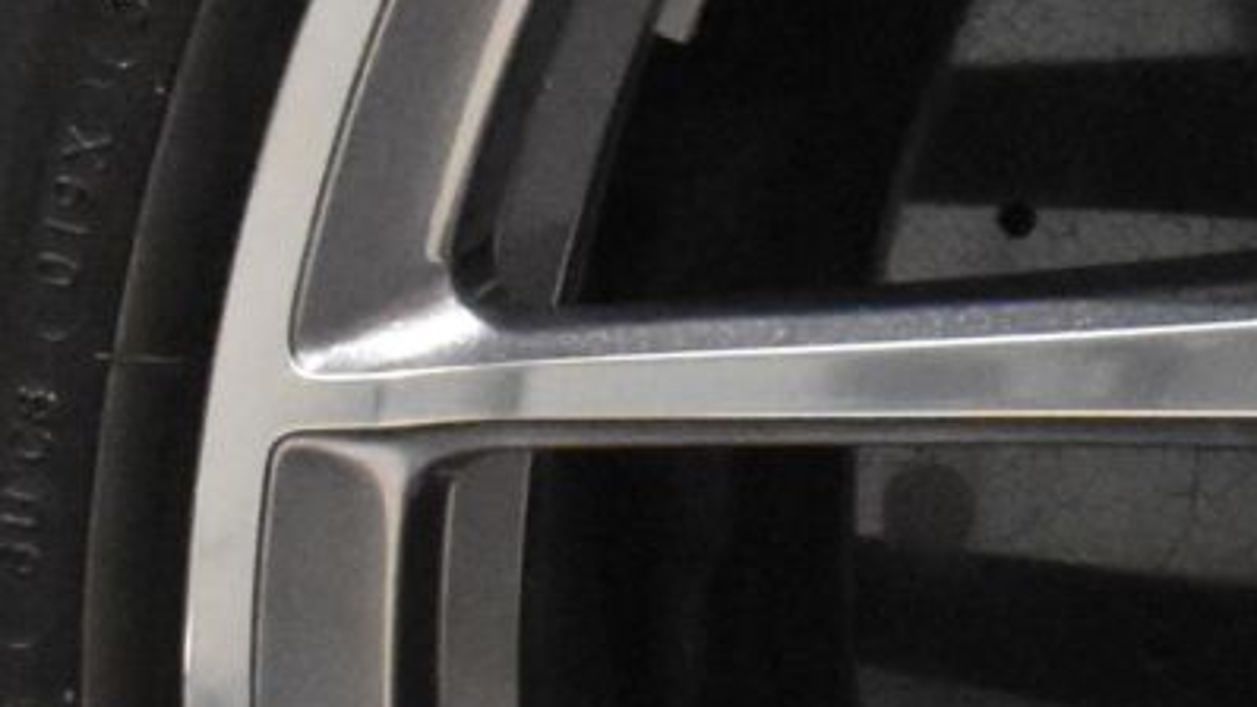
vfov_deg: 3.4
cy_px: 560
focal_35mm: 353
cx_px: 2350
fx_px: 11779
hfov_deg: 6.0
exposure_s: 1/60
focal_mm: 35
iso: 5600
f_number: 8
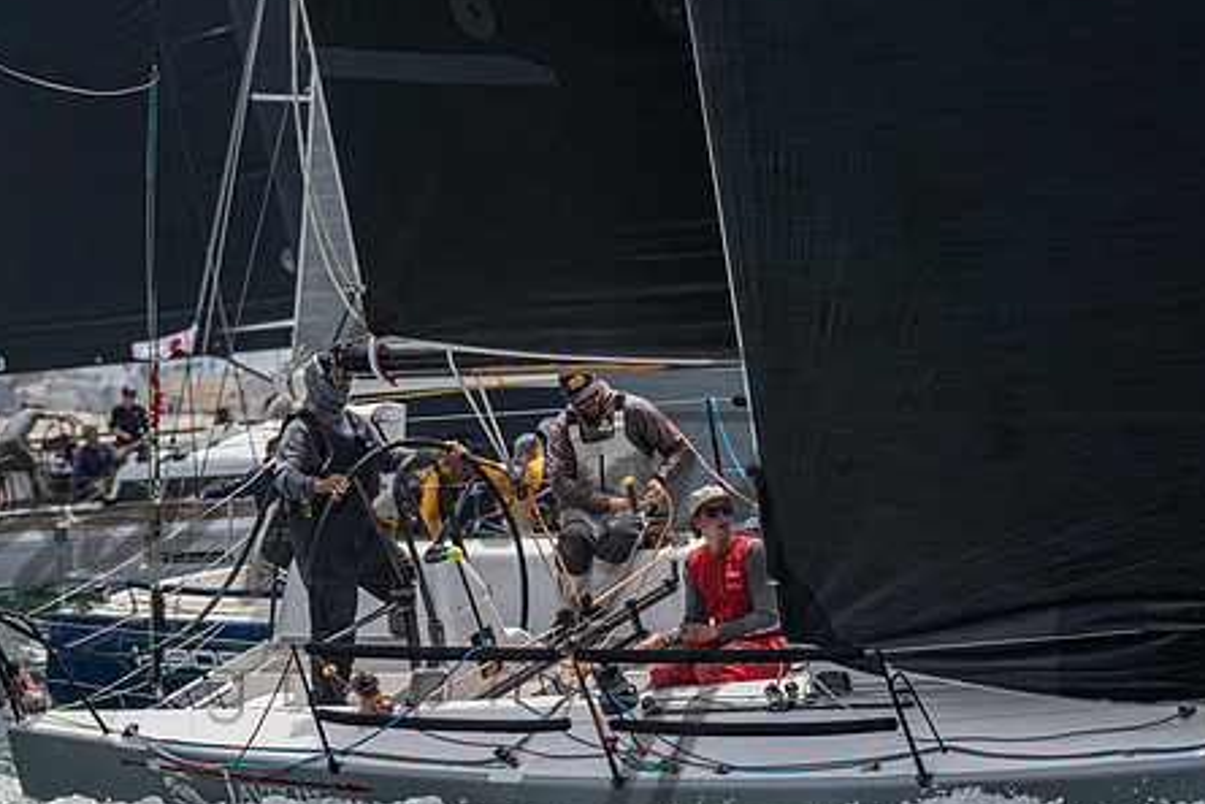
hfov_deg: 5.8
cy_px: 500
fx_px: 11986
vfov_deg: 3.8
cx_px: 601
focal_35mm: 358
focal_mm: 200
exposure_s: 1/2000
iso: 400
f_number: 8
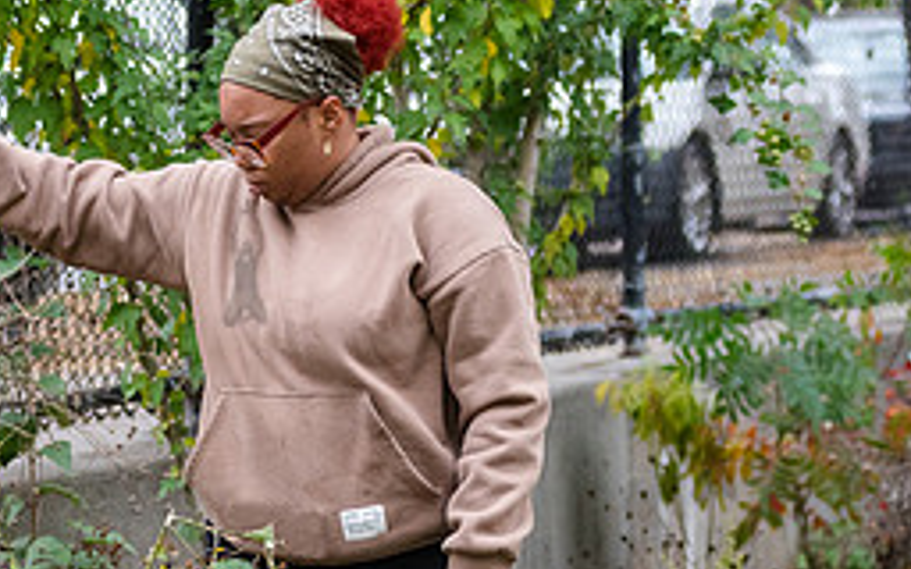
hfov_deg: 10.0
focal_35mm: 210
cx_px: 260
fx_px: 5214
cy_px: 270
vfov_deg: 6.3
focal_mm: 80
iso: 2000
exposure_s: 1/640
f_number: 3.5
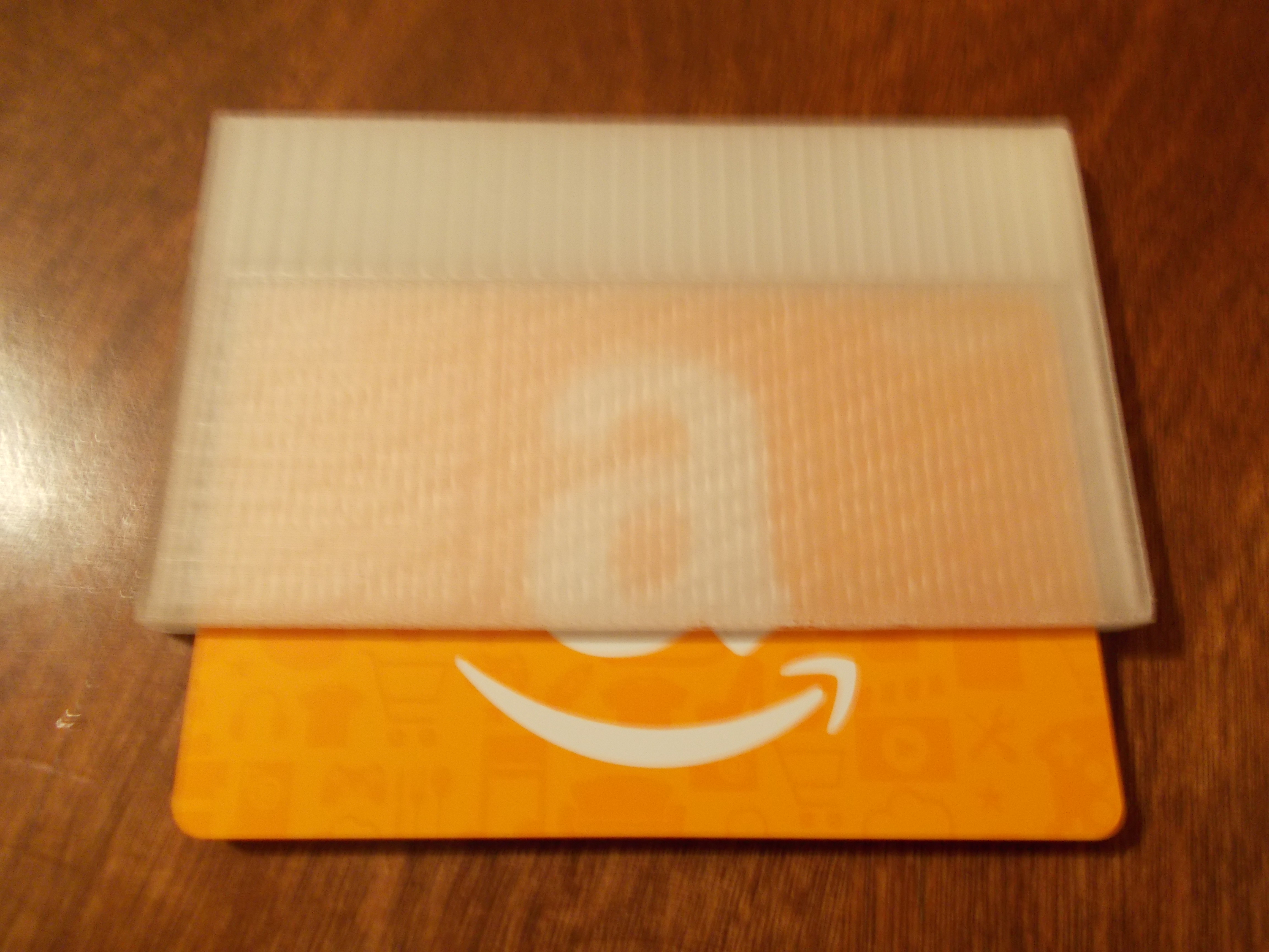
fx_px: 953
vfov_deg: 53.1
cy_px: 476
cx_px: 634
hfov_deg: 67.3
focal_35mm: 26
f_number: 3.2
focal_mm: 4.6
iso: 200
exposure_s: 1/4
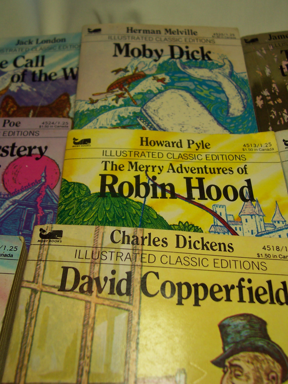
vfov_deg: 50.1
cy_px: 192
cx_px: 144
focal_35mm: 37
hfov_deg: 38.7
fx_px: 410
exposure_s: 1/125
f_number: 2.8
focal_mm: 5.6
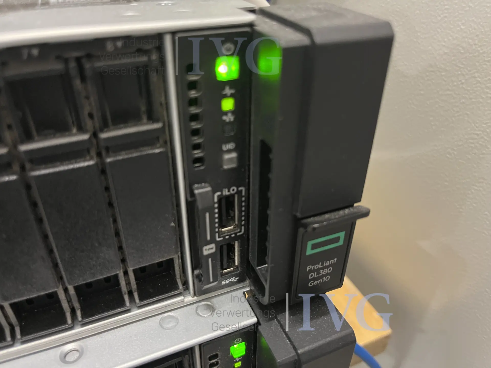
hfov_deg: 67.3
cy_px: 184
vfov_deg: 53.1
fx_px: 369
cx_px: 246
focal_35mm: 26
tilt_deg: -33.9
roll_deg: -0.4
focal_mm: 5.1
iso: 640
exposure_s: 1/33
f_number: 1.6
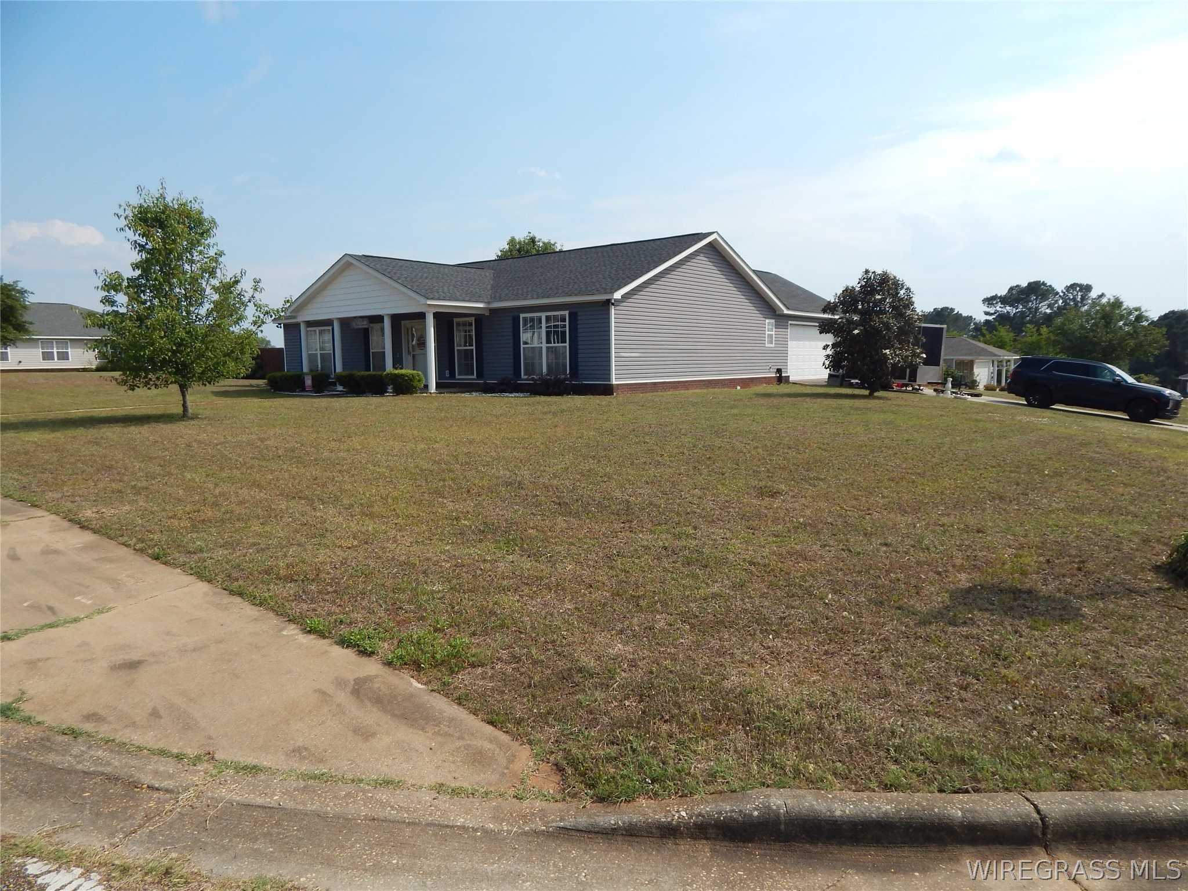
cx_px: 594
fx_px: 755
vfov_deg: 61.1
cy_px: 446
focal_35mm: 22
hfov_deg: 76.4
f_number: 6
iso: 125
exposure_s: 1/640
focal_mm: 4
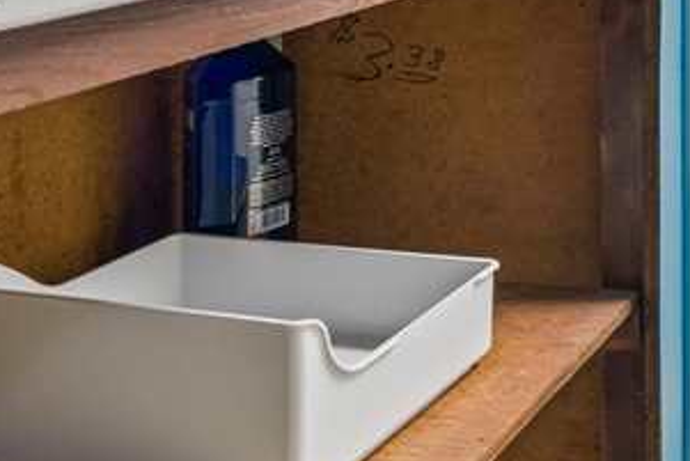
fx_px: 1304
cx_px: 905
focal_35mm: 68
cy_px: -189
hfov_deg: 25.4
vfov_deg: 18.2
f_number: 10
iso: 400
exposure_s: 1/3.33
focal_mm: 16
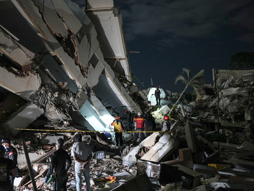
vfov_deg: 37.7
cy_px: 95
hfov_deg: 48.9
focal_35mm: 38
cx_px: 116
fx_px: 279
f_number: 1.4
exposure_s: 1/15
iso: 2500
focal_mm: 35
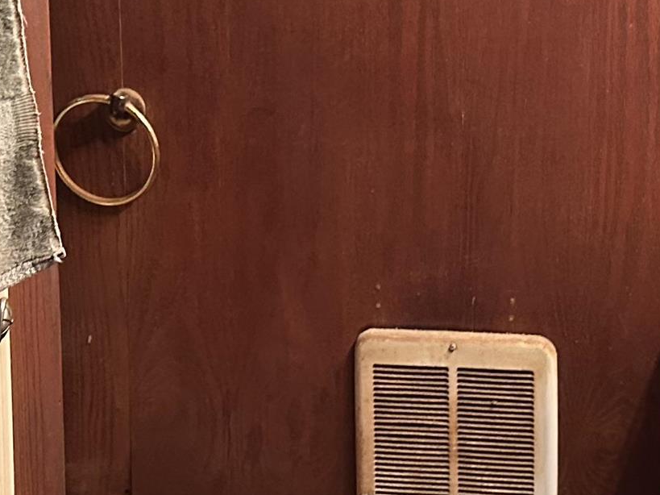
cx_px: 401
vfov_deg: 16.4
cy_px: 235
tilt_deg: -12.1
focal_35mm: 90
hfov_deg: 21.7
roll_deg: +0.3
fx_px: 1716
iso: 640
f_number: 1.78
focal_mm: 6.86
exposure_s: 1/40
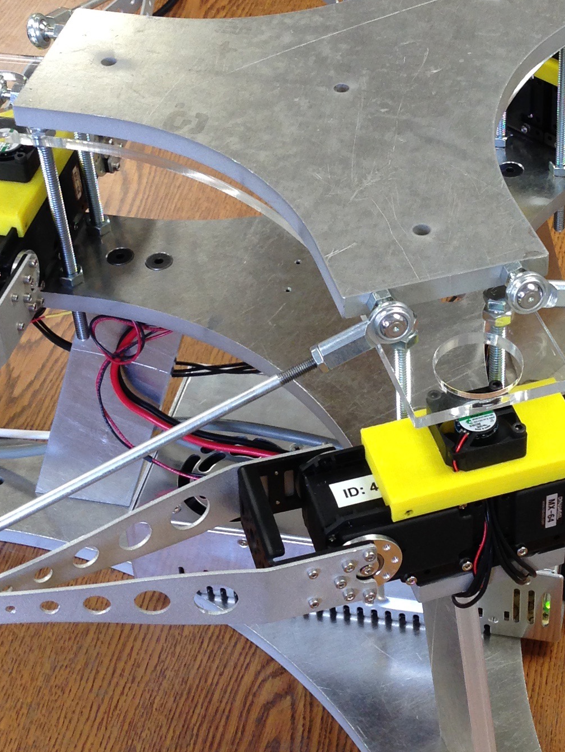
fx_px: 1740
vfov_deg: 24.3
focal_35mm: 80
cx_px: 390
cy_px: 270
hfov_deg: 18.4
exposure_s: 1/30
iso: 50
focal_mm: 4.12
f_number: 2.4
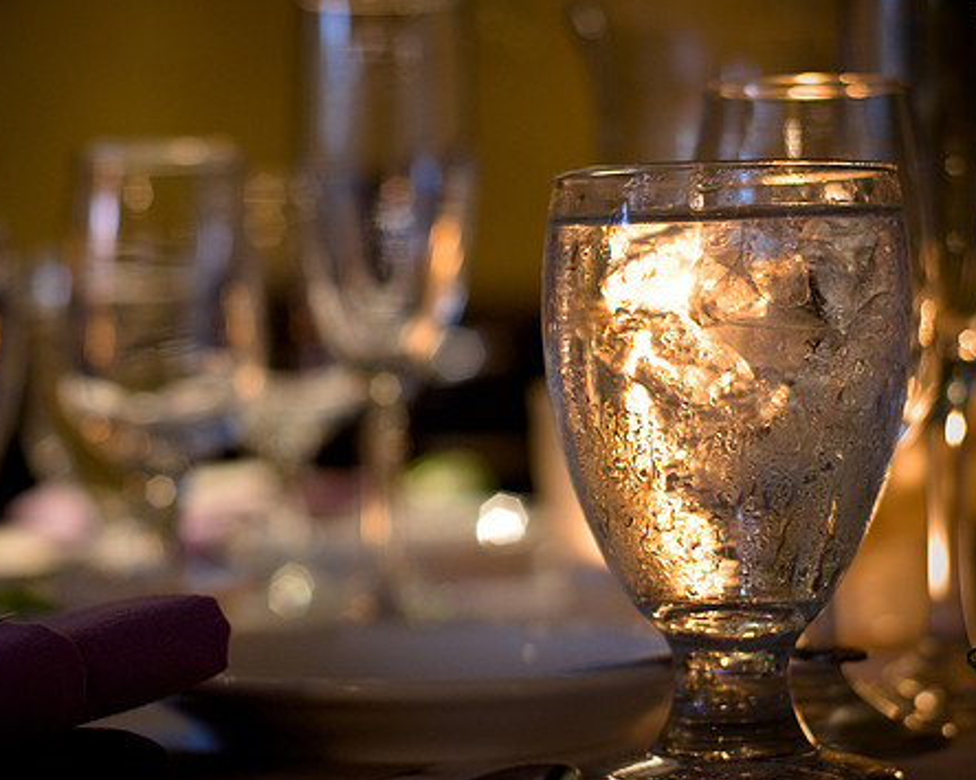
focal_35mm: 92
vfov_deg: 16.7
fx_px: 2657
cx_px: 393
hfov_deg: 20.8
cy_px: 385
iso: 400
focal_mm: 50
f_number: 2.5
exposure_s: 1/25
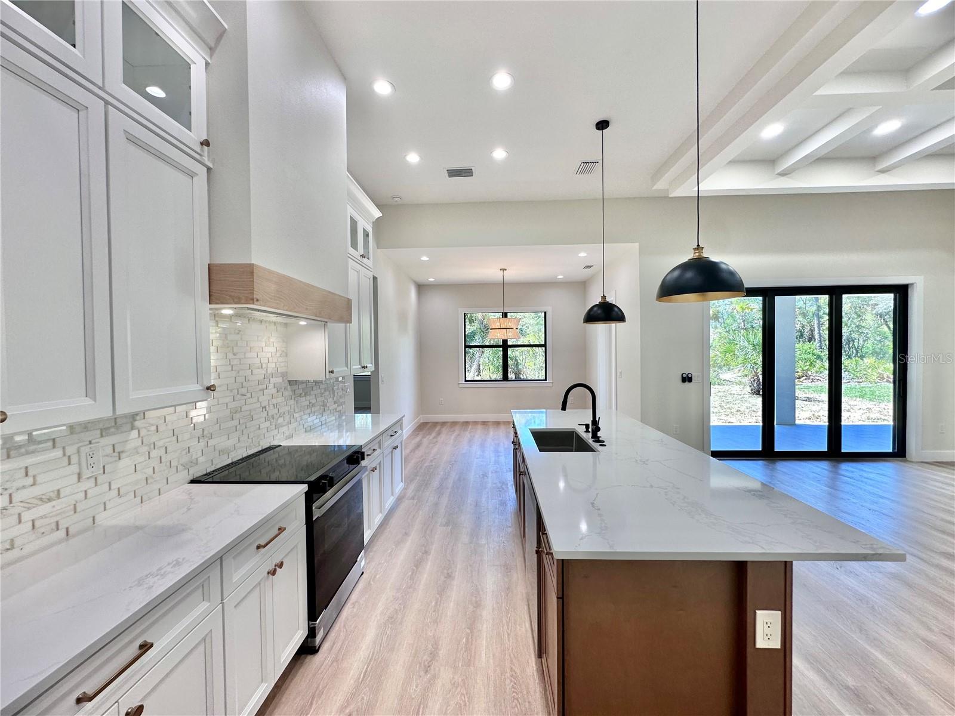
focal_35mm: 14
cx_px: 478
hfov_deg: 102.1
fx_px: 386
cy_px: 358
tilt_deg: -1.1
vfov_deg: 85.7
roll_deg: +0.3
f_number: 2.2
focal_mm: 2.22
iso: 80
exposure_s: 1/120
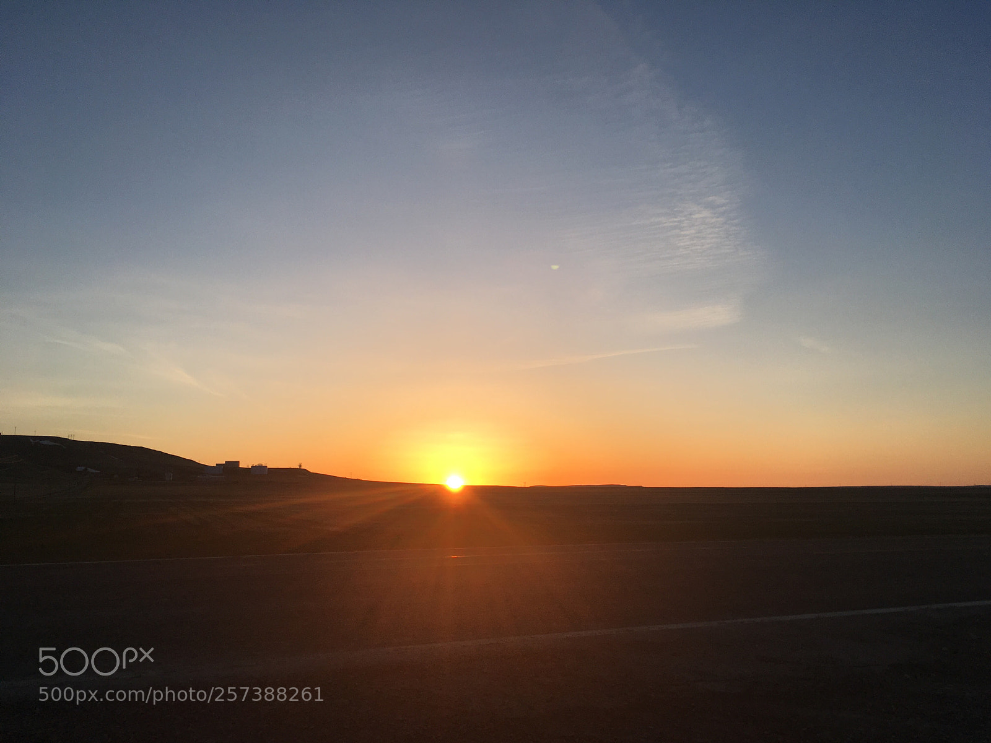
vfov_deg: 48.2
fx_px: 830
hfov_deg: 61.7
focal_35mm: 29
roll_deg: +0.8
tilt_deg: +6.8
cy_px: 372
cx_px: 496
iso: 25
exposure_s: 1/927
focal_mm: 4.15
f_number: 2.2
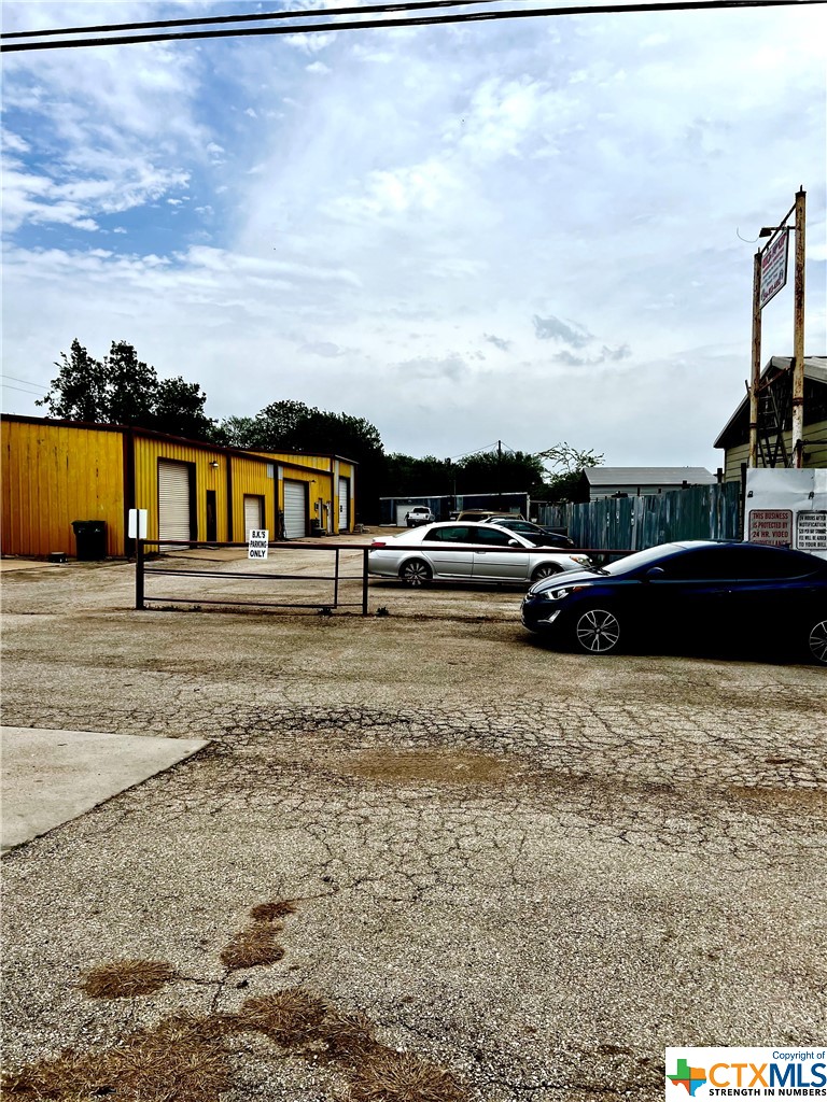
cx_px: 414
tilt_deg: -2.6
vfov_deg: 67.3
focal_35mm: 26
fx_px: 828
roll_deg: +0.6
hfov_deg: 53.1
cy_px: 551
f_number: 1.5
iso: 50
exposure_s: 1/7463
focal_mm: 5.7
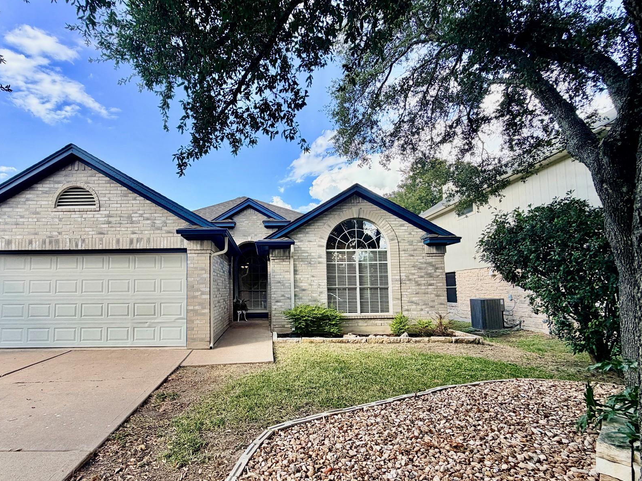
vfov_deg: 71.4
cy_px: 267
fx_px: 334
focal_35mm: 18
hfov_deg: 87.0
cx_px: 268
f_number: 2.2
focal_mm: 2.22
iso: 40
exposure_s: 1/585
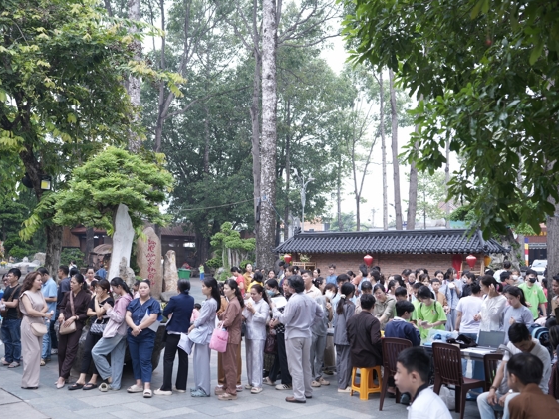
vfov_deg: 36.8
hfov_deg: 47.8
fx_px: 630
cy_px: 210
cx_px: 261
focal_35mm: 39
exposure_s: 1/200
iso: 320
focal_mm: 35
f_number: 2.8
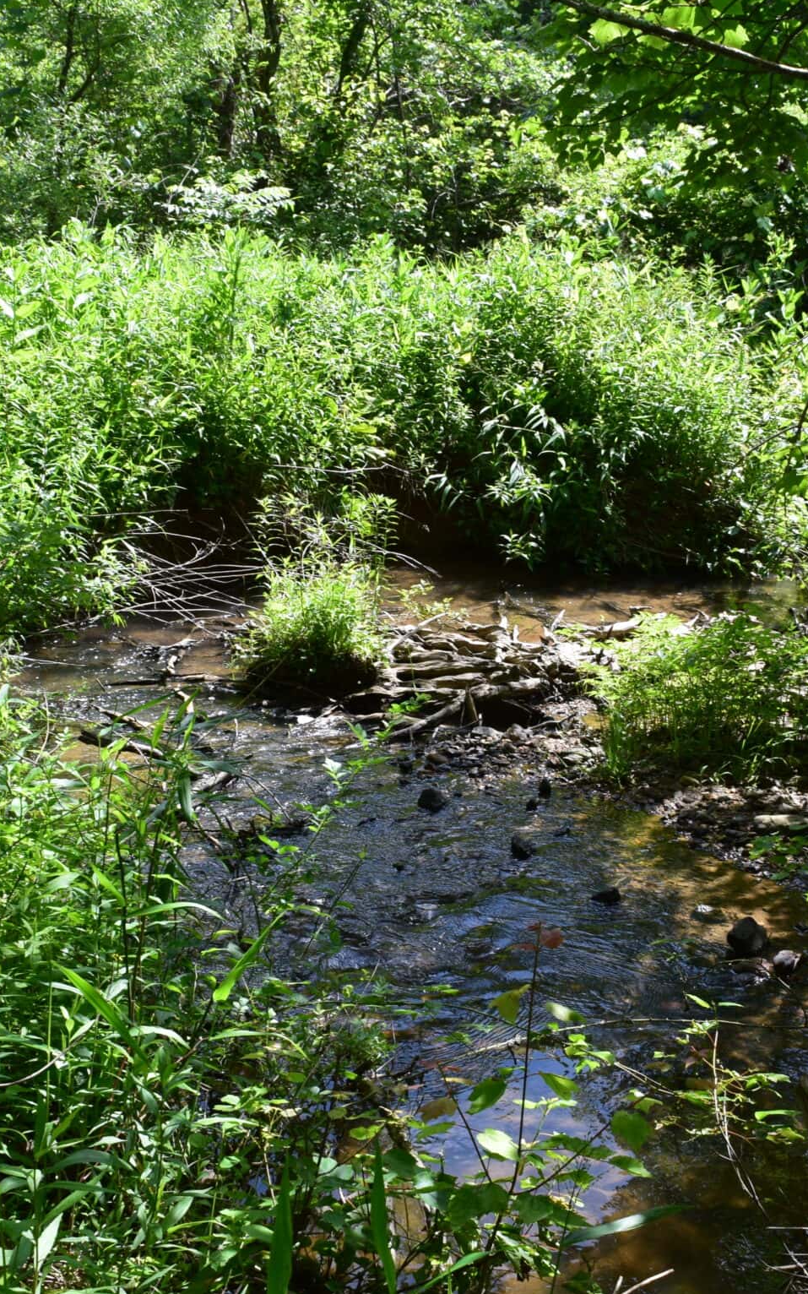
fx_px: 1621
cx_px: 452
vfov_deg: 43.5
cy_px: 701
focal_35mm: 46
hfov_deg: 28.0
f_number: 10
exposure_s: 1/200
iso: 400
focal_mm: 18
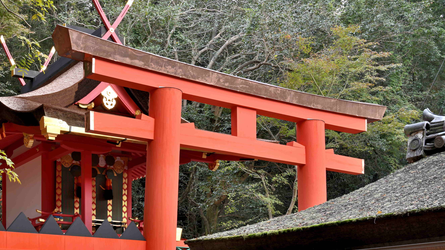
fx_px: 673
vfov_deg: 21.0
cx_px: 156
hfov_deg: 36.3
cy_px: 180
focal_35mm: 57
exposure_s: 2
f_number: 16
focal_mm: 35
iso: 100
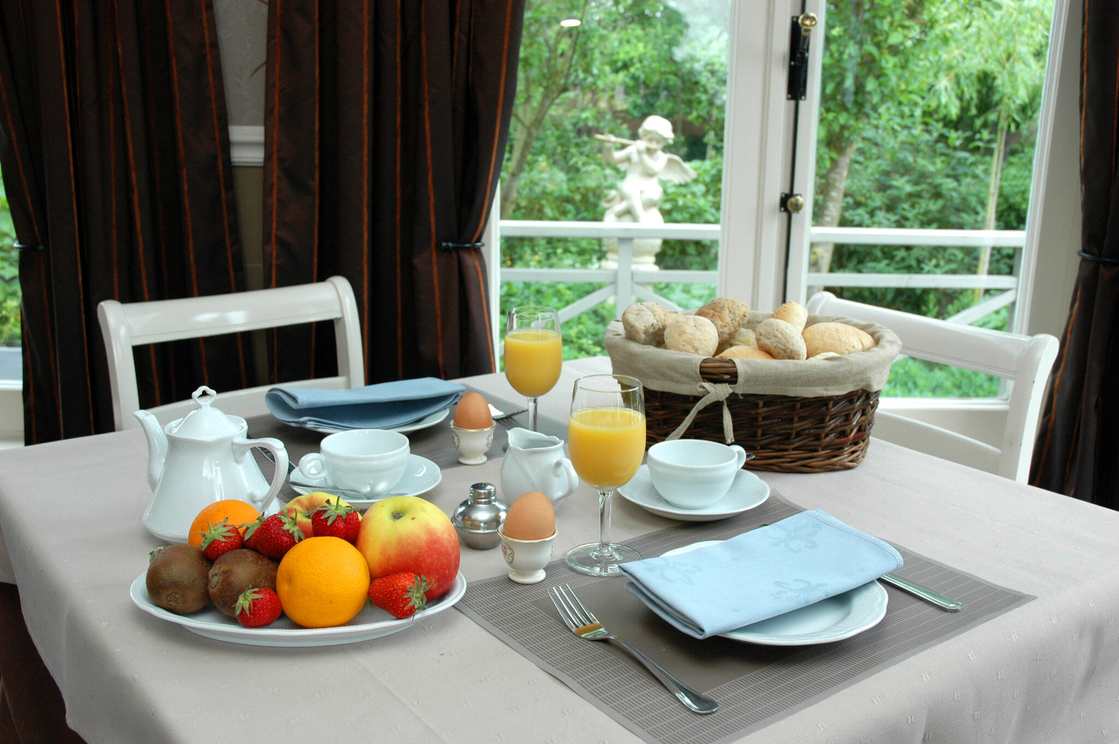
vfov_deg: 35.4
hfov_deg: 51.3
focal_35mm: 38
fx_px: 1165
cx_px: 560
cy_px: 372
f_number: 5.6
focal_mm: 25
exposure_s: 1/80
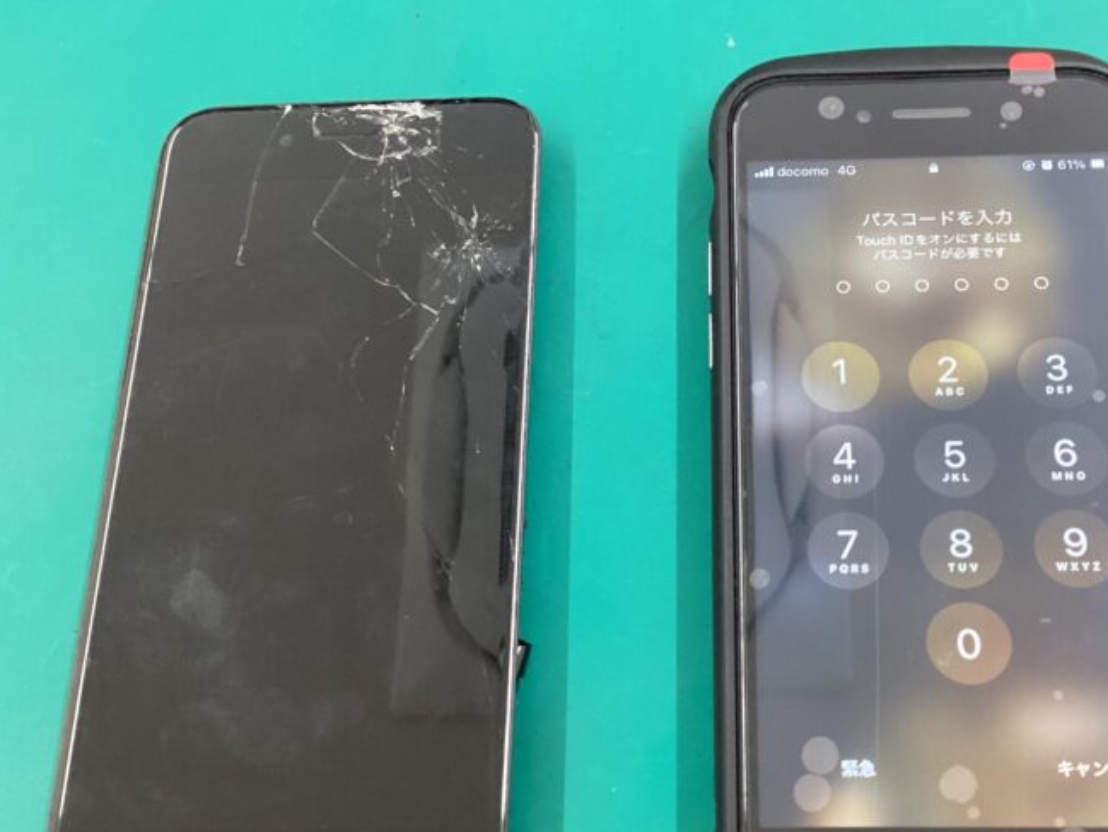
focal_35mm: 43
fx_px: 1377
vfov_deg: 33.6
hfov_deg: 43.5
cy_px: 476
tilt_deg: -69.5
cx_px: 691
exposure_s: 1/60
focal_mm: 3.3
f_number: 2.4
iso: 320
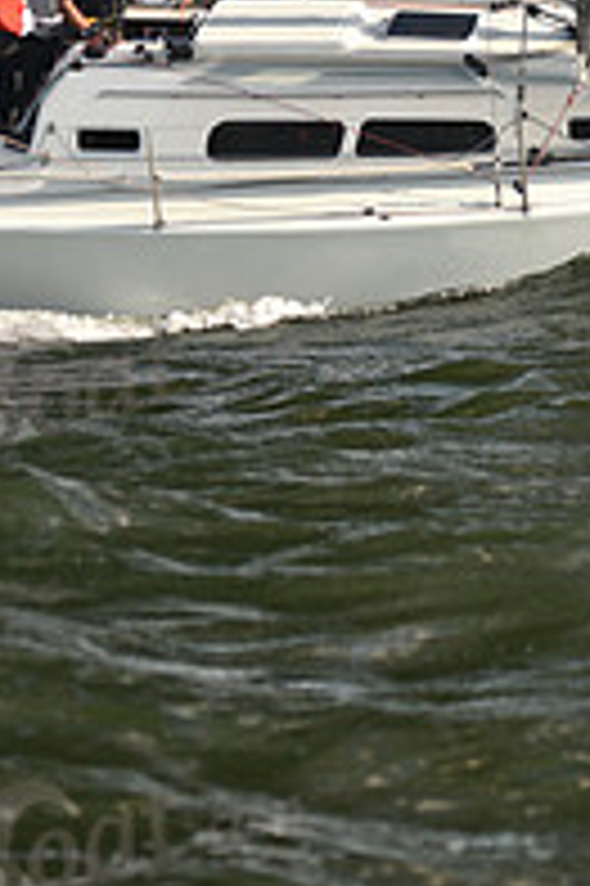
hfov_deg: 6.6
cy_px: 119
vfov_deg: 10.0
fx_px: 5073
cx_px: 540
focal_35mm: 206
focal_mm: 70
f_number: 2.8
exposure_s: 1/1250
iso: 250
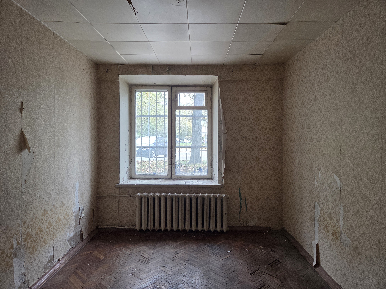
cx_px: 193
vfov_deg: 58.9
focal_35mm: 23
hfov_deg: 73.9
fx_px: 256
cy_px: 144
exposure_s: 1/100
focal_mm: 5.4
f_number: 1.8
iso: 200
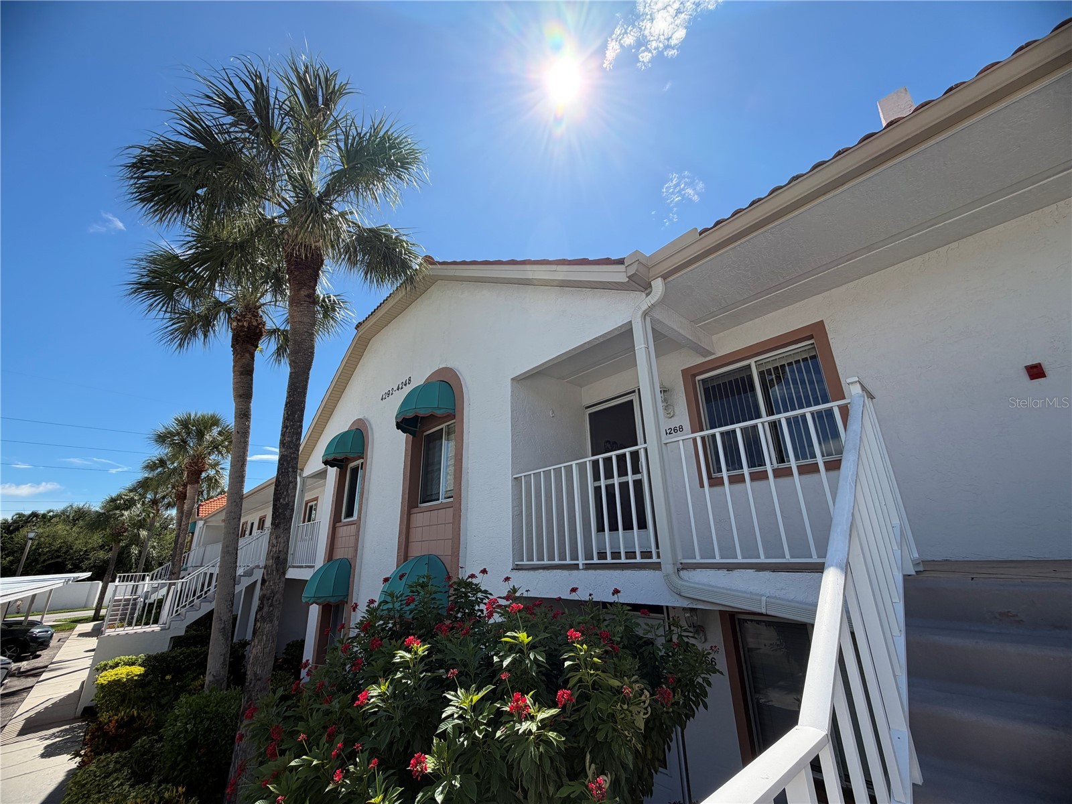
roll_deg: +1.6
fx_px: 434
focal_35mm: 14
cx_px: 536
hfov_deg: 102.1
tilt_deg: +19.4
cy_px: 402
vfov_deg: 85.7
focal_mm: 2.22
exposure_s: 1/770
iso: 25
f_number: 2.2
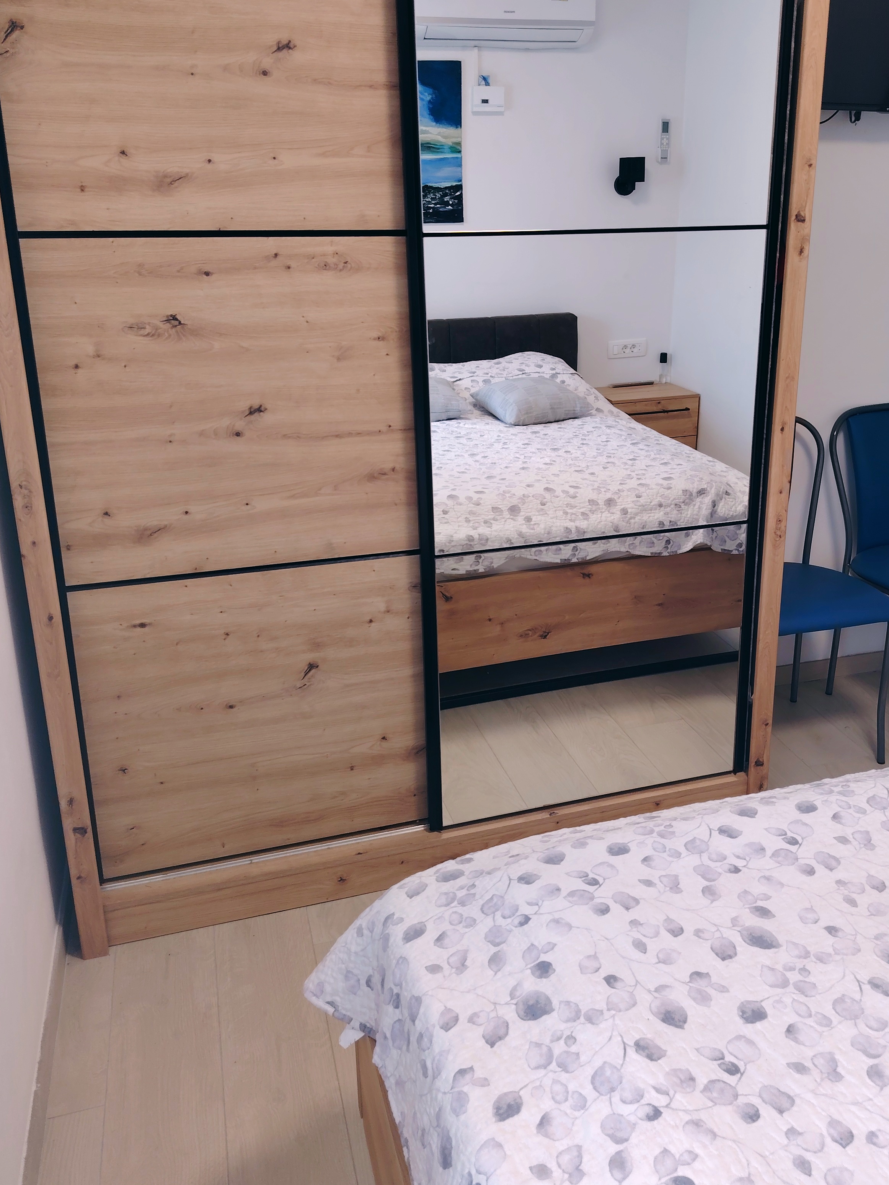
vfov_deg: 58.1
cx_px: 543
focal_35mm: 31
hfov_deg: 45.1
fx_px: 1061
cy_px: 502
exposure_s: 1/33.3
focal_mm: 5.25
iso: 478
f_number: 1.75
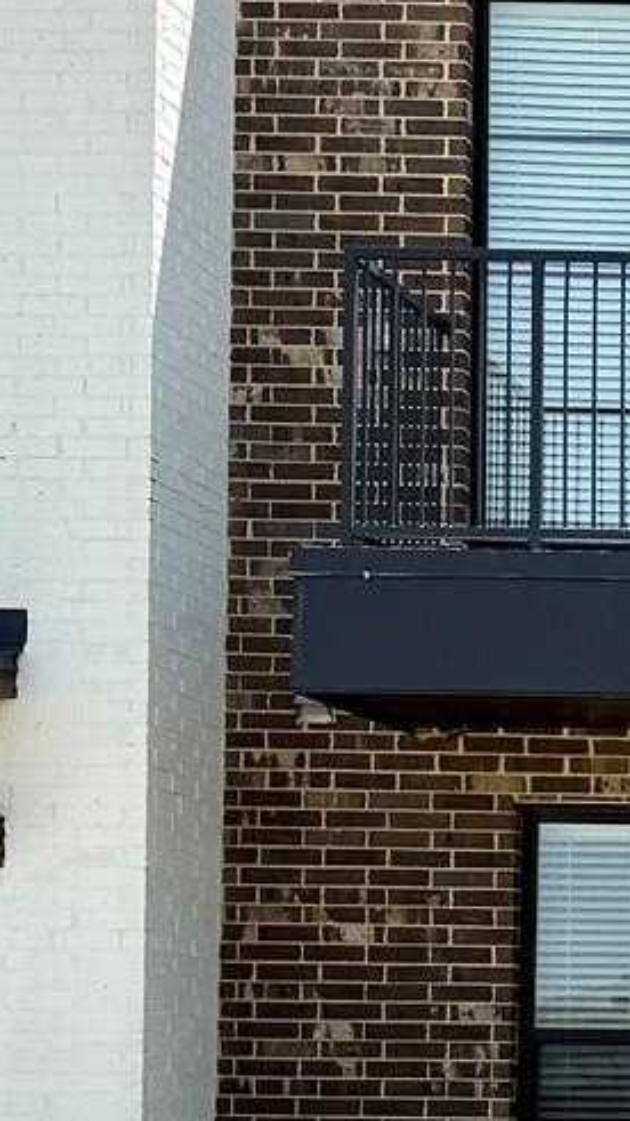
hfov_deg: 10.0
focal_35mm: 109
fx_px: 3239
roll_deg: -0.2
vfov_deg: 19.3
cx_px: 1386
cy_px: 1014
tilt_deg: +0.5
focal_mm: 6.76
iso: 80
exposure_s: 1/3584
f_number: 1.78
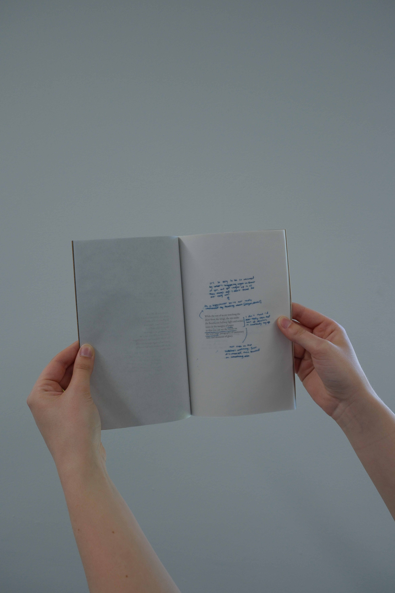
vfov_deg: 63.7
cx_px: 198
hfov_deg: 45.0
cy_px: 296
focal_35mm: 29
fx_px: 477
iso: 400
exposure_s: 1/60
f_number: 5.6
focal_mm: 19.6
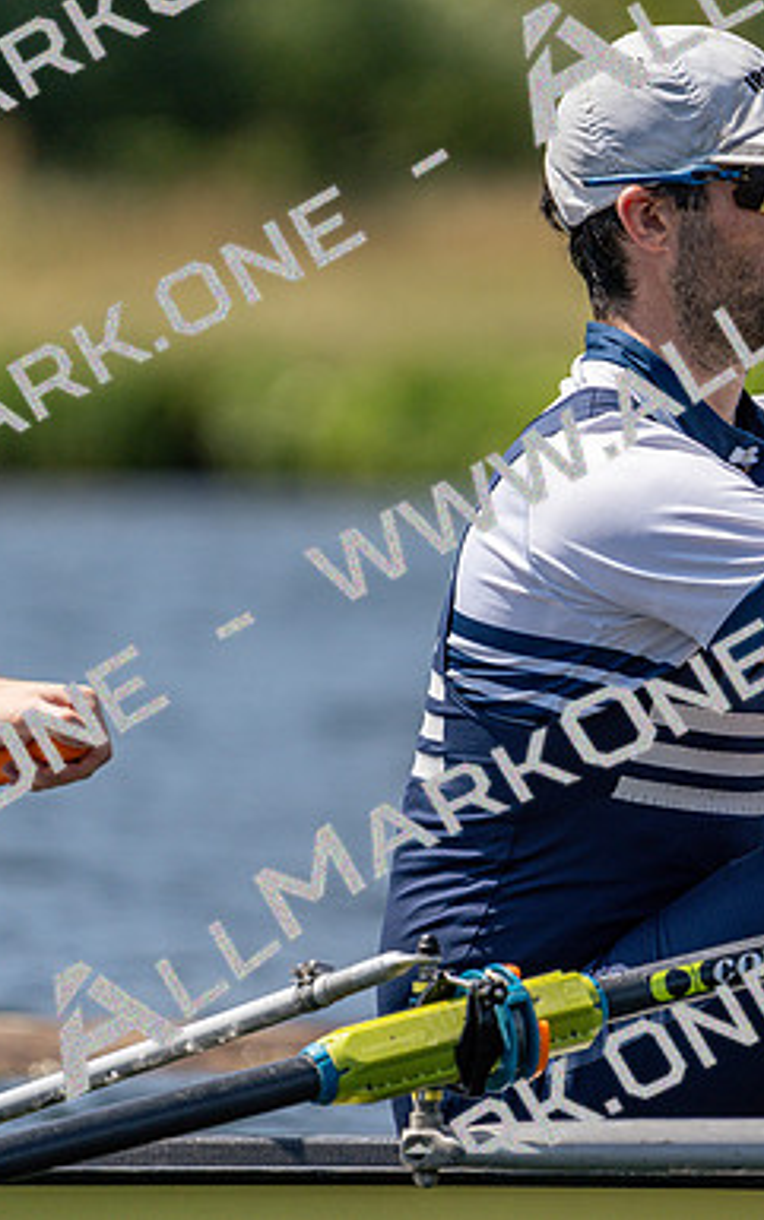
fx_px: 25557
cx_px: 697
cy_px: 610
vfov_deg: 2.7
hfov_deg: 1.7
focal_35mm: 768
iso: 250
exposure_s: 1/2000
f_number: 6.3
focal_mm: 500
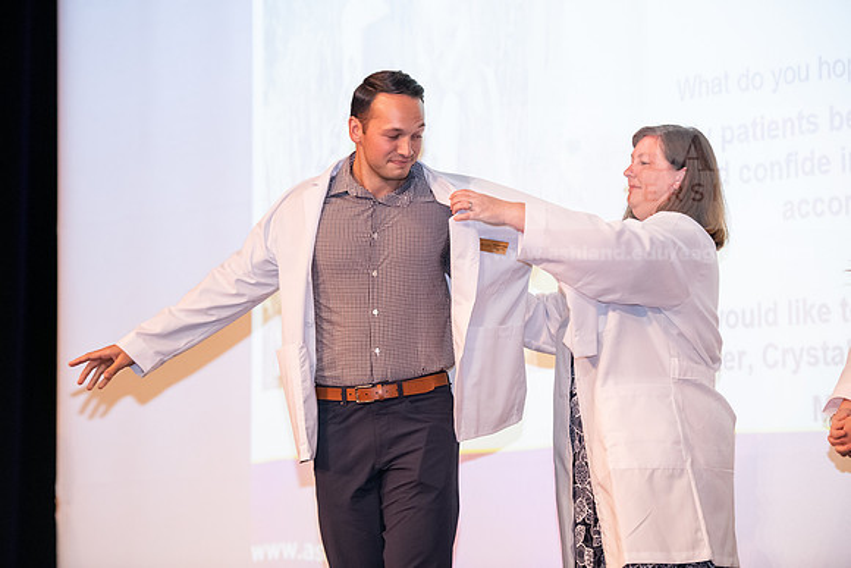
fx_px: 2743
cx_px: 426
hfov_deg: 17.6
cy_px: 284
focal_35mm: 116
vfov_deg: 11.8
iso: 3200
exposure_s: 1/200
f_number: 3.2
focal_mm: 116
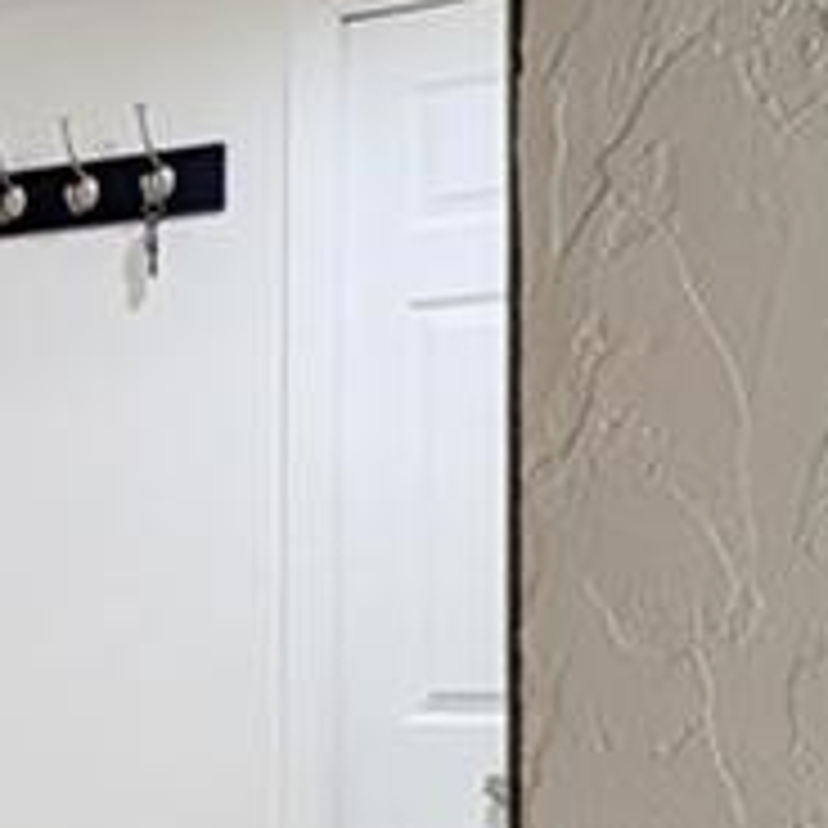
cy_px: 572
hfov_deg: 16.0
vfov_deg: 18.8
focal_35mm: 92
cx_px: -666
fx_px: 2490
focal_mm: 2.23
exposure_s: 1/120
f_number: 1.95
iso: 191
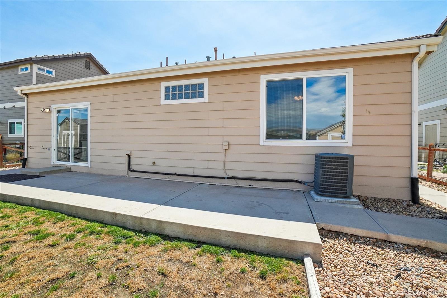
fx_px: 186
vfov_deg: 77.3
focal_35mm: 15
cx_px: 224
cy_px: 149
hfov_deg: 100.4
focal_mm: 10
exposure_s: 1/800
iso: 400
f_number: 8
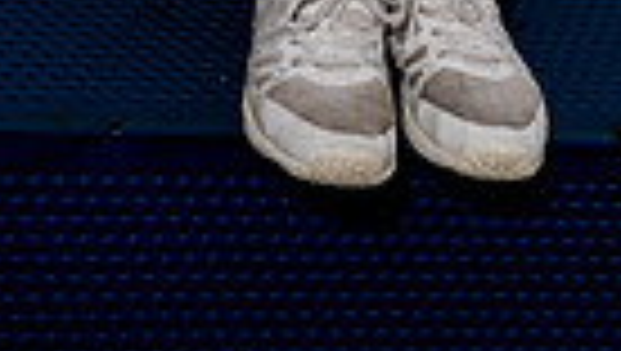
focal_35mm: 177
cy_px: -626
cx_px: 513
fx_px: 2918
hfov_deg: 12.1
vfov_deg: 6.4
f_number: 5.6
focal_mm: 52
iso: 100
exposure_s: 1/250
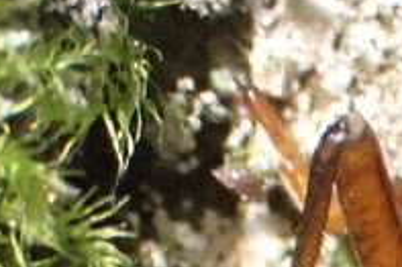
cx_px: 581
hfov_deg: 7.9
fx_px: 2867
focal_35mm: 257
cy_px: 626
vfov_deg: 5.2
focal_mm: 10.29
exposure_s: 1/60
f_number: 5
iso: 800
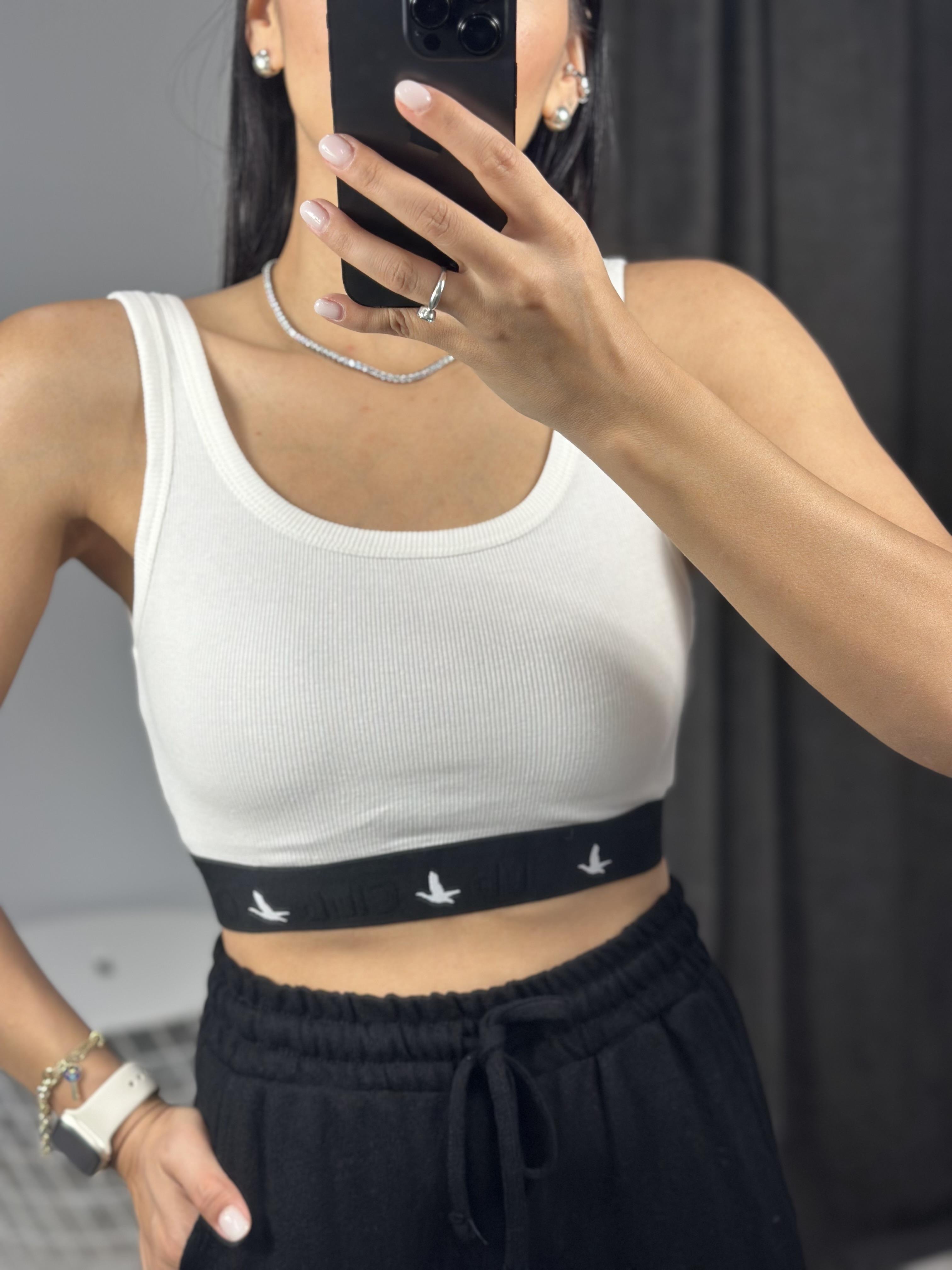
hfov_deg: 30.3
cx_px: 476
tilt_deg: -30.8
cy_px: 635
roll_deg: +0.7
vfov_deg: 39.7
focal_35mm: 48
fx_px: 1760
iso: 64
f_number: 1.78
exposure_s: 1/115
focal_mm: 6.86
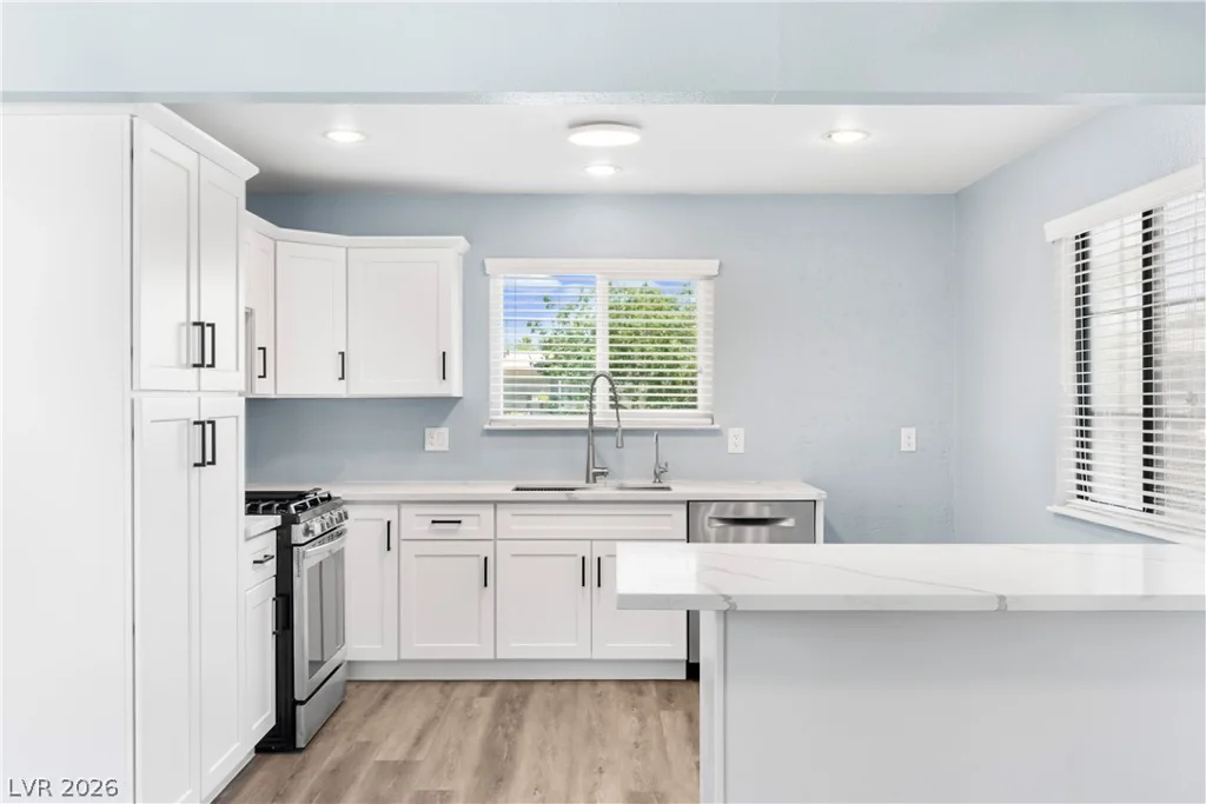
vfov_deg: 40.0
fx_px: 1106
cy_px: 402
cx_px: 603
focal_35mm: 33
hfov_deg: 57.2
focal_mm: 22
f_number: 8
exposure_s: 1/15
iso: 400
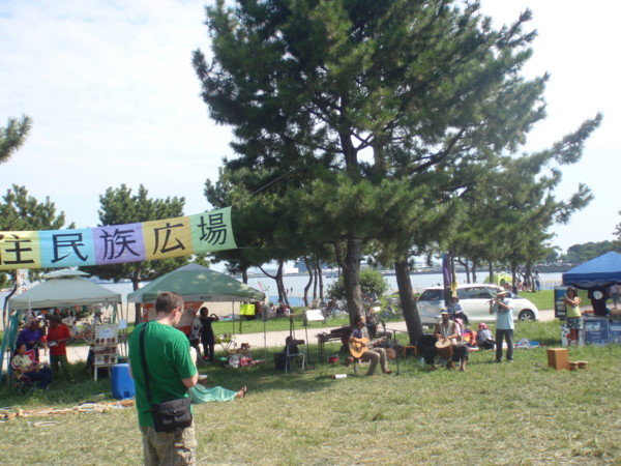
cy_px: 233
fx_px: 646
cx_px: 310
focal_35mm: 36
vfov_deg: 39.7
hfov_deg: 51.4
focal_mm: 6.53
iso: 64
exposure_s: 1/320
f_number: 4.1
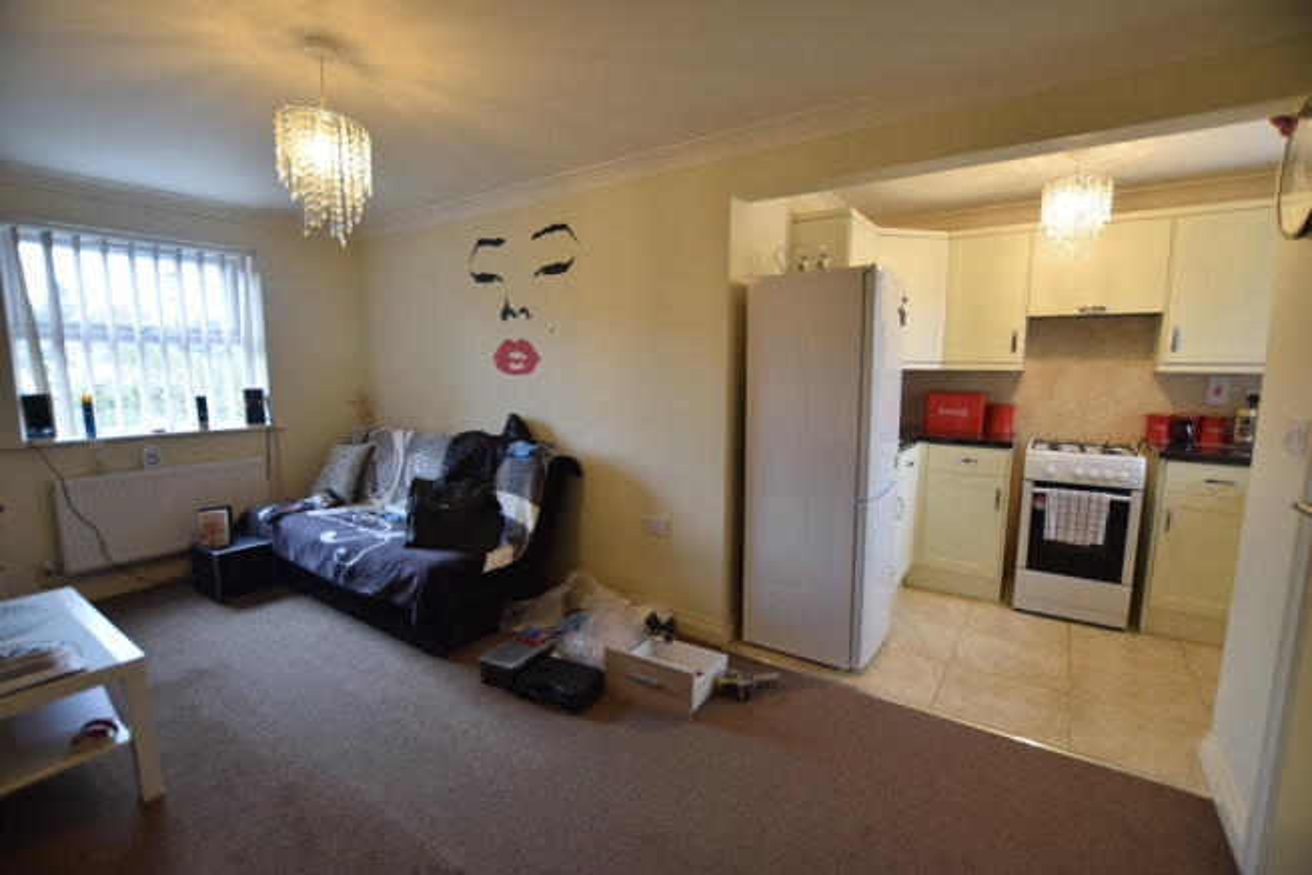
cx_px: 656
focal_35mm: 15
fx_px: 547
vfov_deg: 77.4
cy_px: 438
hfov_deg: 100.4
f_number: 4
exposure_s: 1/60
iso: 450
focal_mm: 10
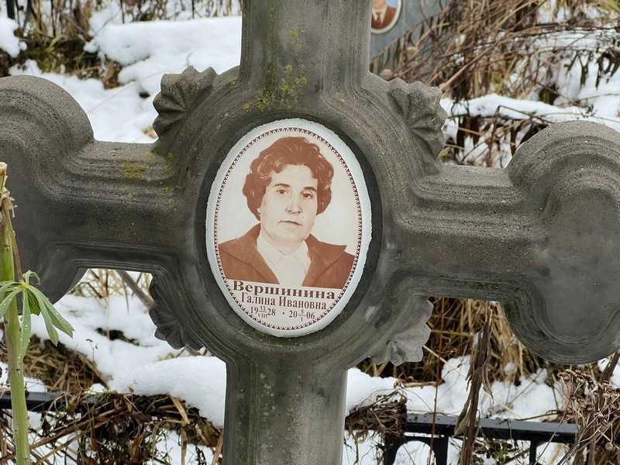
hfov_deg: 25.3
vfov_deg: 19.1
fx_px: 1379
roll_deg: -0.8
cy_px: 232
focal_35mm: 77
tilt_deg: -19.0
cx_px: 310
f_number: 2.8
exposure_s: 1/99
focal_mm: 9
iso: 125
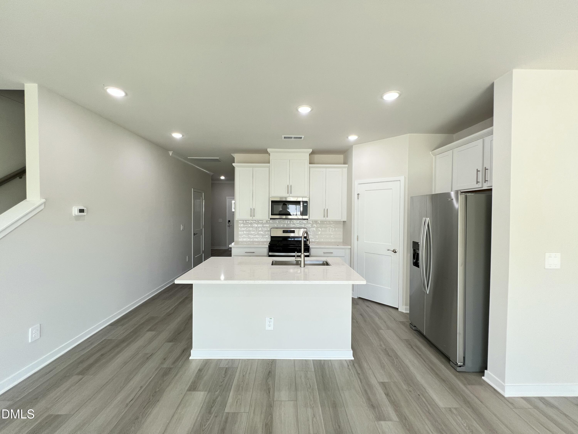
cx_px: 289
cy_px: 217
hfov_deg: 106.2
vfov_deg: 89.9
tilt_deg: -0.4
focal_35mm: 13
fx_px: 217
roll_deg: -1.6
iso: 100
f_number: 1.8
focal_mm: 1.57
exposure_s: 1/120
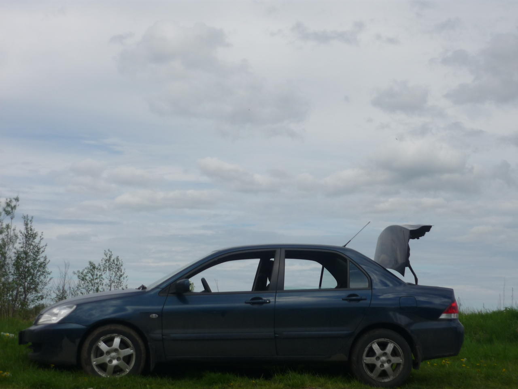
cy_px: 194
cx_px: 259
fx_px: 763
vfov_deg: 28.6
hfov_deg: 37.5
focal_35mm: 51
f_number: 9
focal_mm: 8.4
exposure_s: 1/250
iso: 100
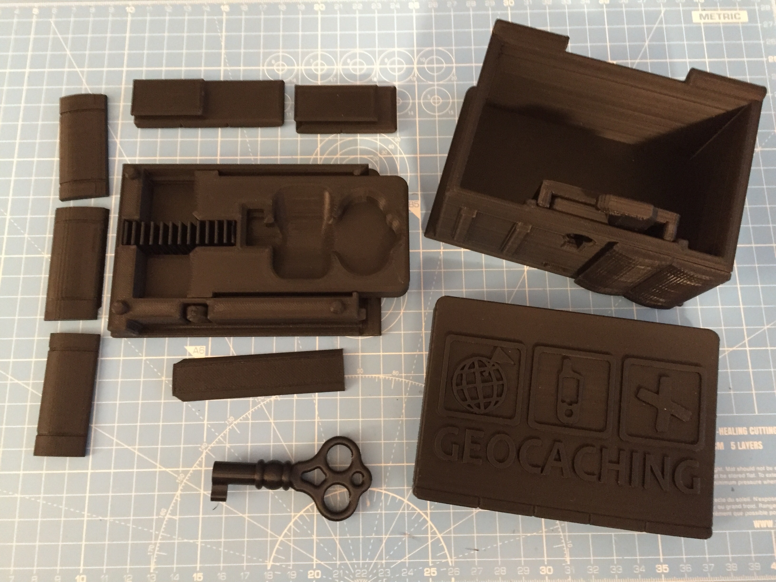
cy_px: 291
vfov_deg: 48.2
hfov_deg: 61.7
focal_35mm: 29
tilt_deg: -76.0
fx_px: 650
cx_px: 388
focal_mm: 4.15
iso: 500
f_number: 2.2
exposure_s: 1/17
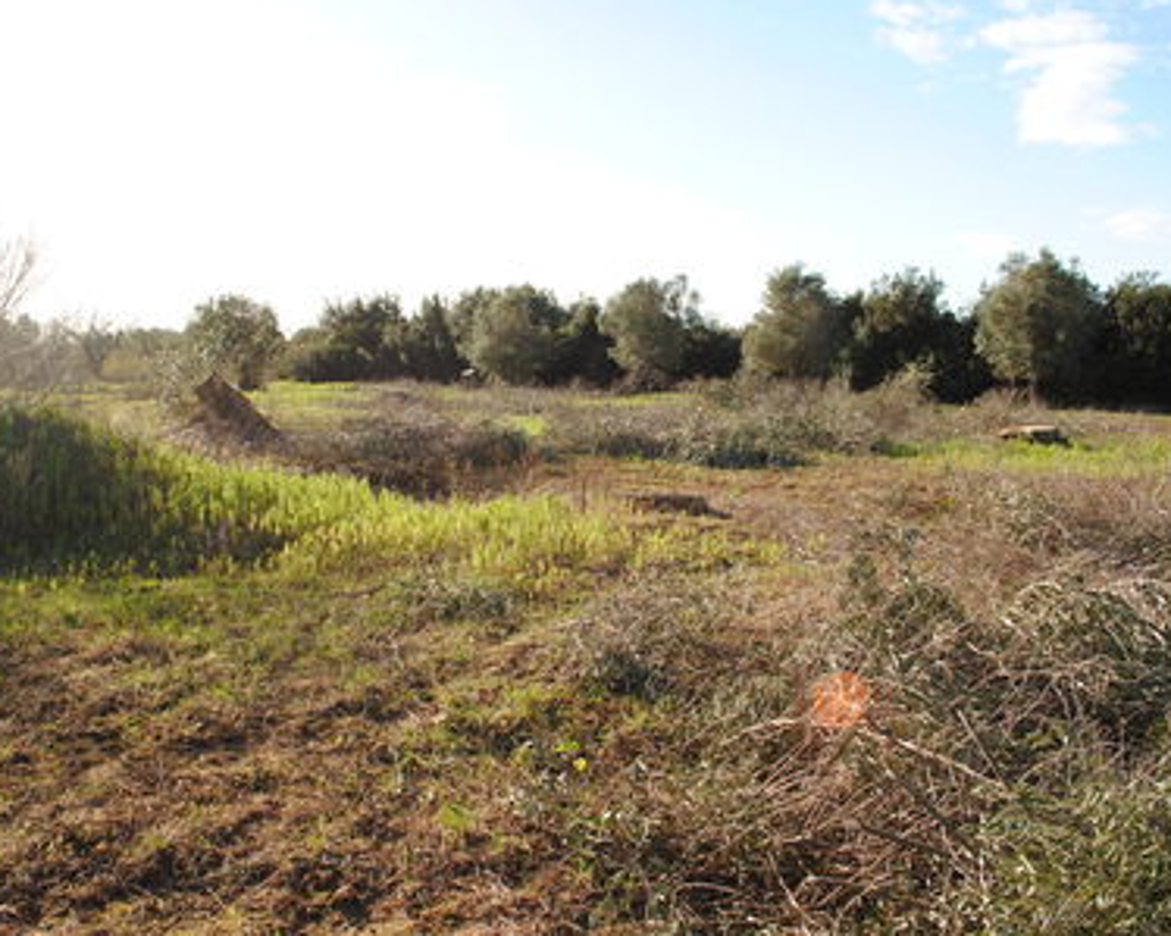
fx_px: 1074
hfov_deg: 57.0
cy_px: 463
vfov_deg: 47.1
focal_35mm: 31
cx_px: 518
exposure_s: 1/200
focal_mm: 18
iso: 100
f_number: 7.1
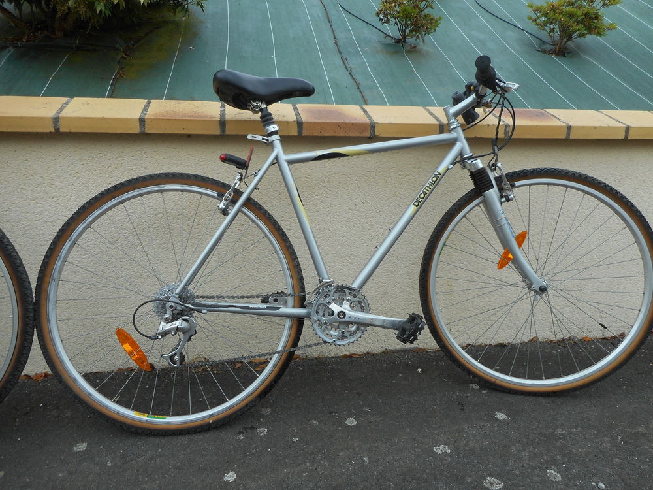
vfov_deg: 54.9
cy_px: 245
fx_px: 472
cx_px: 326
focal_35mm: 25
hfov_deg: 69.4
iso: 80
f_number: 3.7
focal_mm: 4.5
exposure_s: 1/400
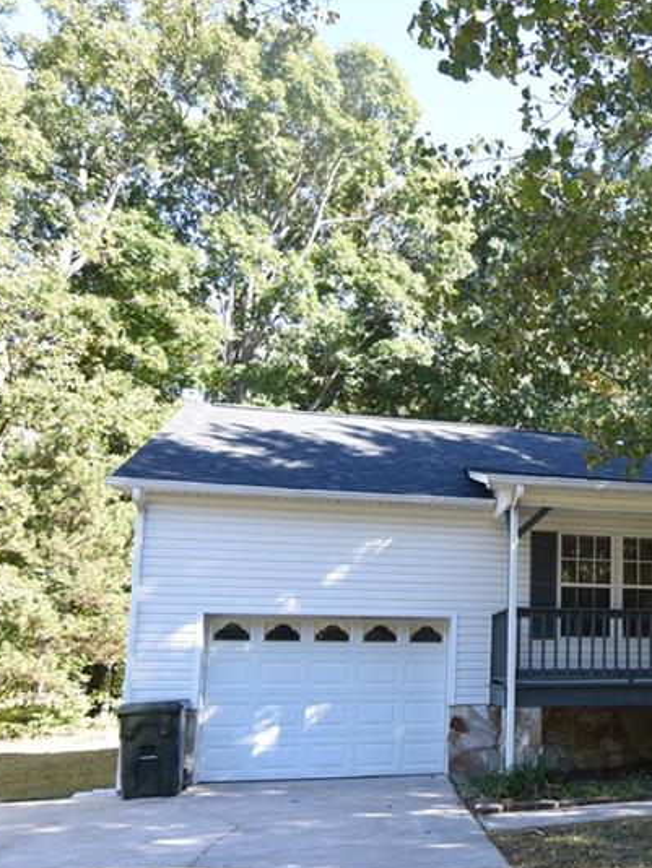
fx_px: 901
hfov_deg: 35.3
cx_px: 678
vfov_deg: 50.9
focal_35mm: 36
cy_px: 545
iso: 400
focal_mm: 13
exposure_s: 1/250
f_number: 5.6
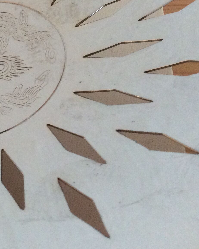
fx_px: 515
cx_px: -41
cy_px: 50
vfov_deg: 26.6
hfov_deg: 20.4
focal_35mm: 70
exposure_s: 1/25
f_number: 2.4
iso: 200
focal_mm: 3.3
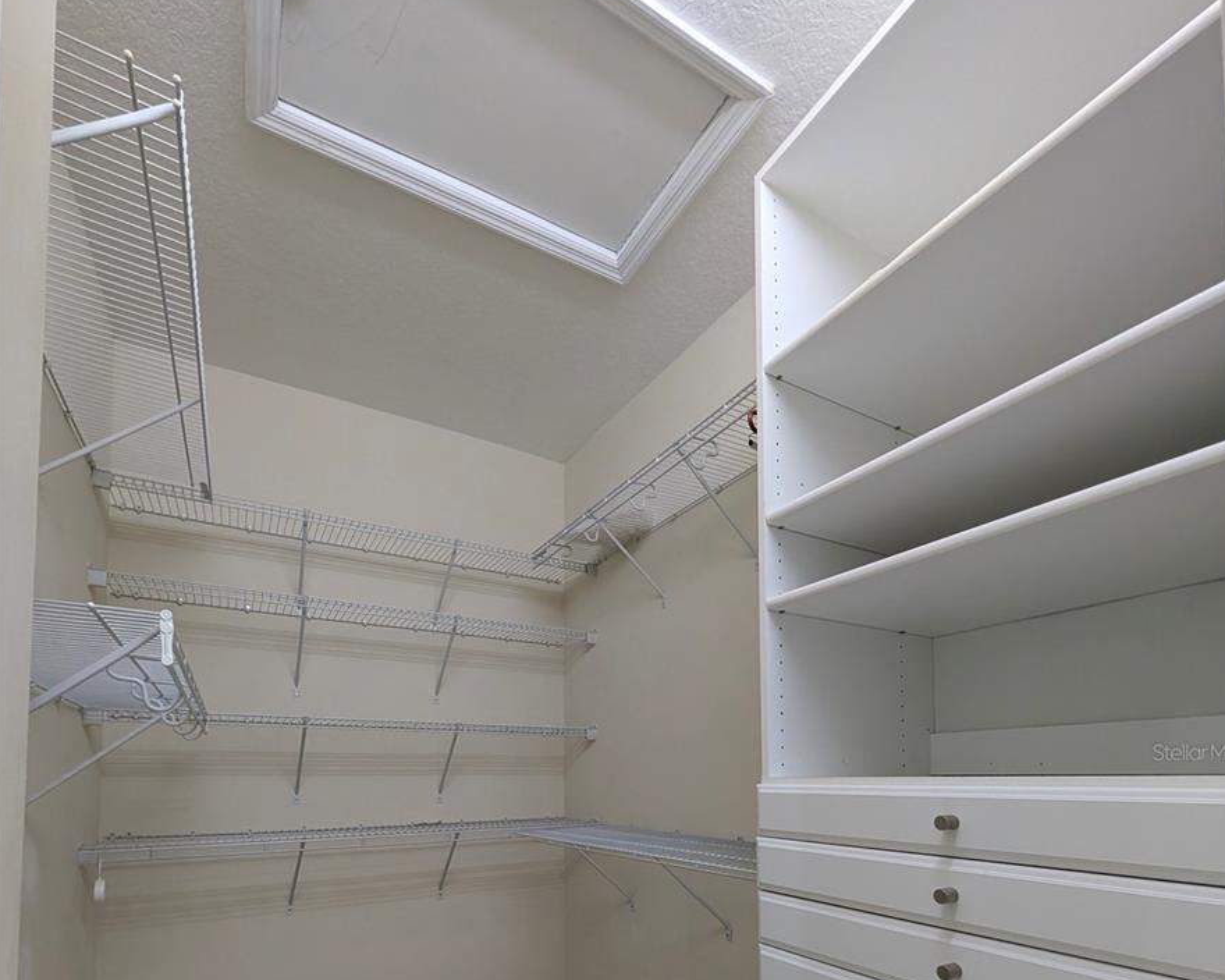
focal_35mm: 16
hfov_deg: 93.1
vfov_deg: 73.8
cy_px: 752
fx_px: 580
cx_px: 623
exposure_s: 1/60
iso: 273
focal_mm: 2.02
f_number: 1.7
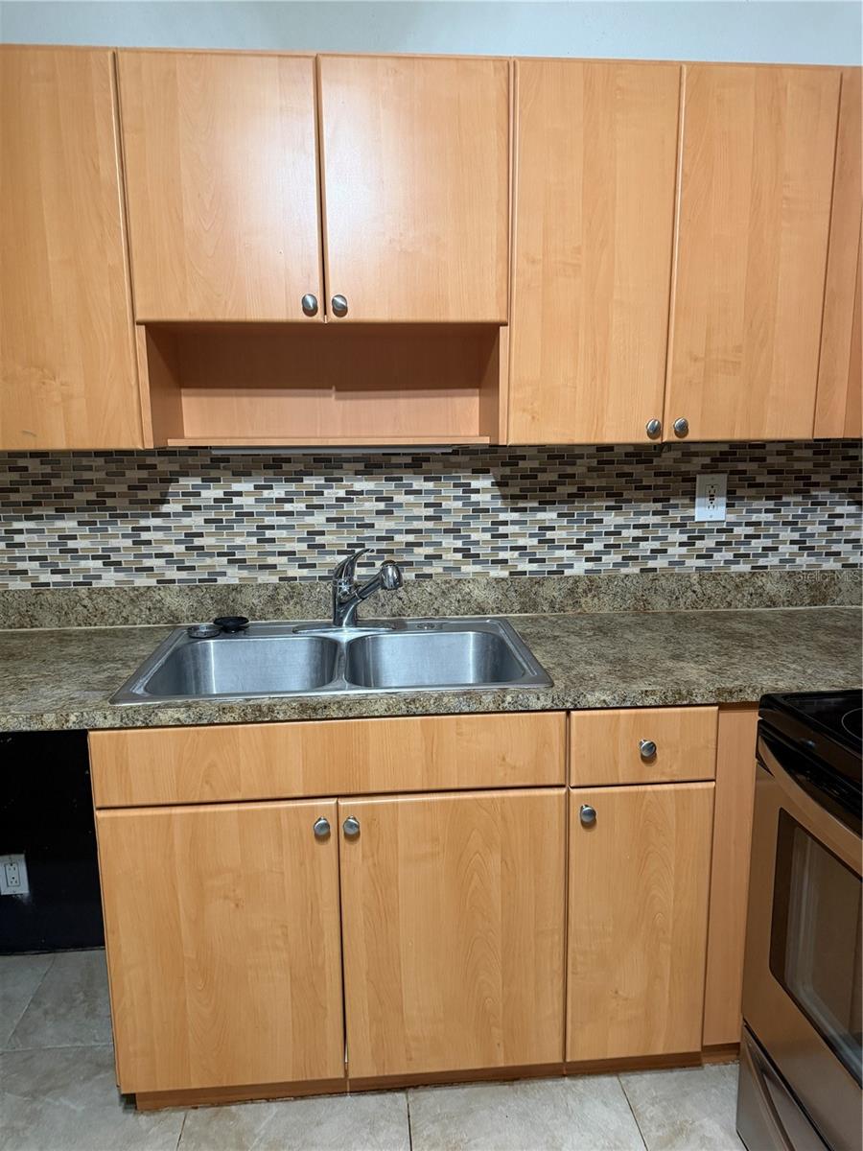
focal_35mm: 24
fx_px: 798
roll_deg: +1.4
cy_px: 576
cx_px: 432
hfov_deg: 56.8
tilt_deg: -10.0
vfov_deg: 71.6
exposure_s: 1/60
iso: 640
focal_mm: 6.76
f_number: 1.78
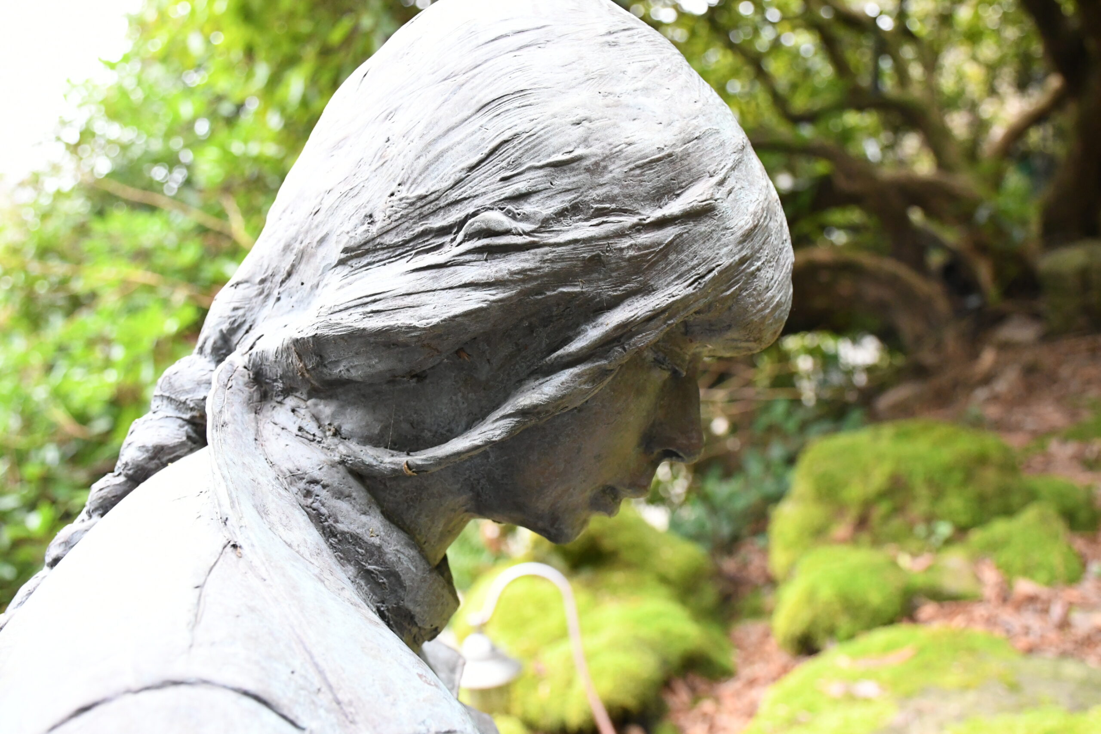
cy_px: 367
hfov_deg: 48.5
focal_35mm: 40
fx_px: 1223
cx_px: 550
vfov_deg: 33.4
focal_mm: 27
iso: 4000
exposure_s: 1/400
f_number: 5.6
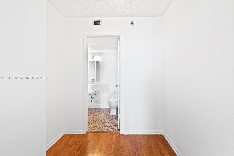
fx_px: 91
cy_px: 78
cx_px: 117
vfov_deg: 81.1
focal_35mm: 14
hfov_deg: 104.3
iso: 200
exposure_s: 1/2.5
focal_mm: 14
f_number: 8
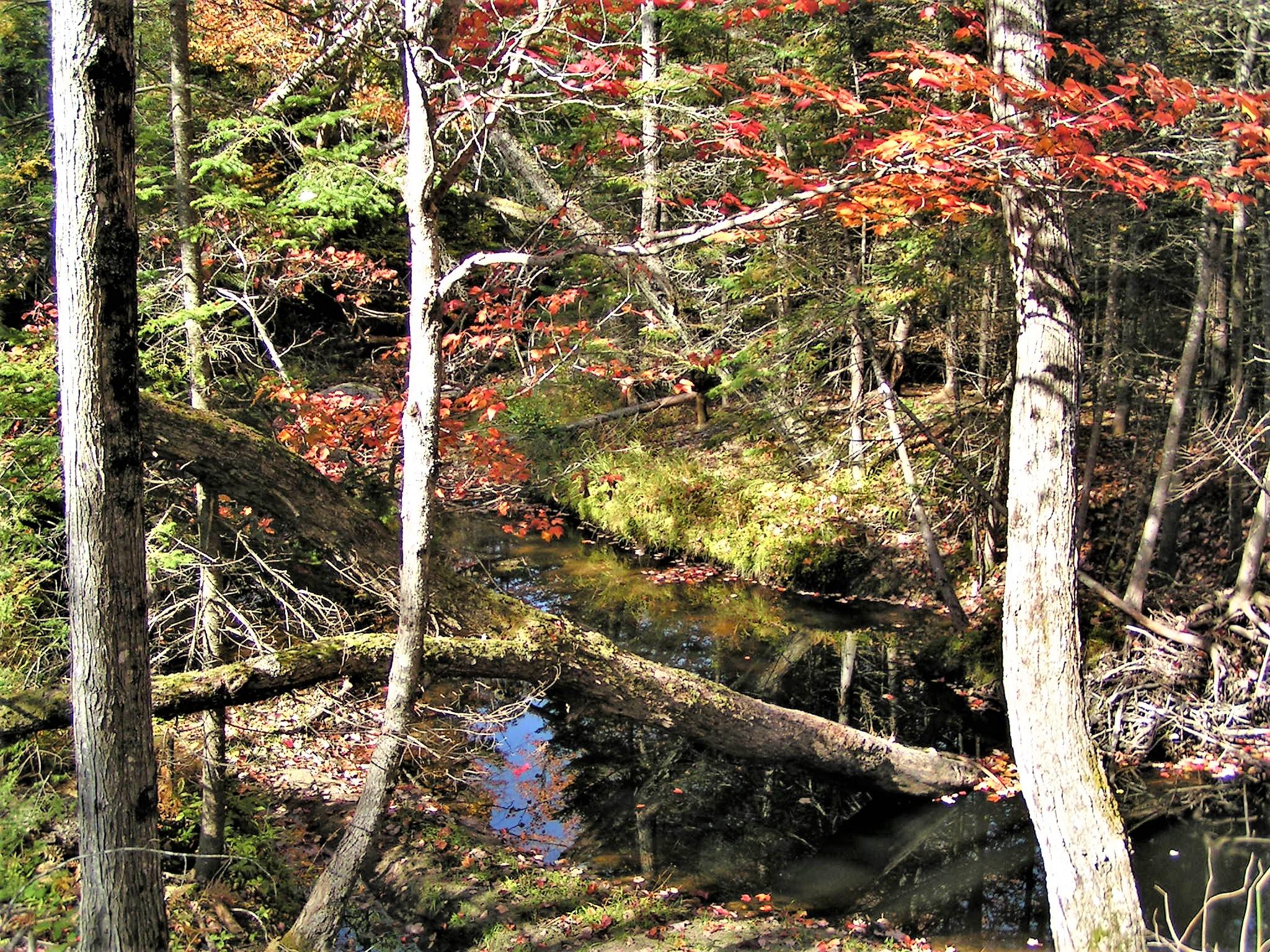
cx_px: 635
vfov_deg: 37.7
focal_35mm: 38
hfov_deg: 49.0
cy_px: 476
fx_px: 1394
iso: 50
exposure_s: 1/200
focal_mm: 5.8
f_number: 2.8
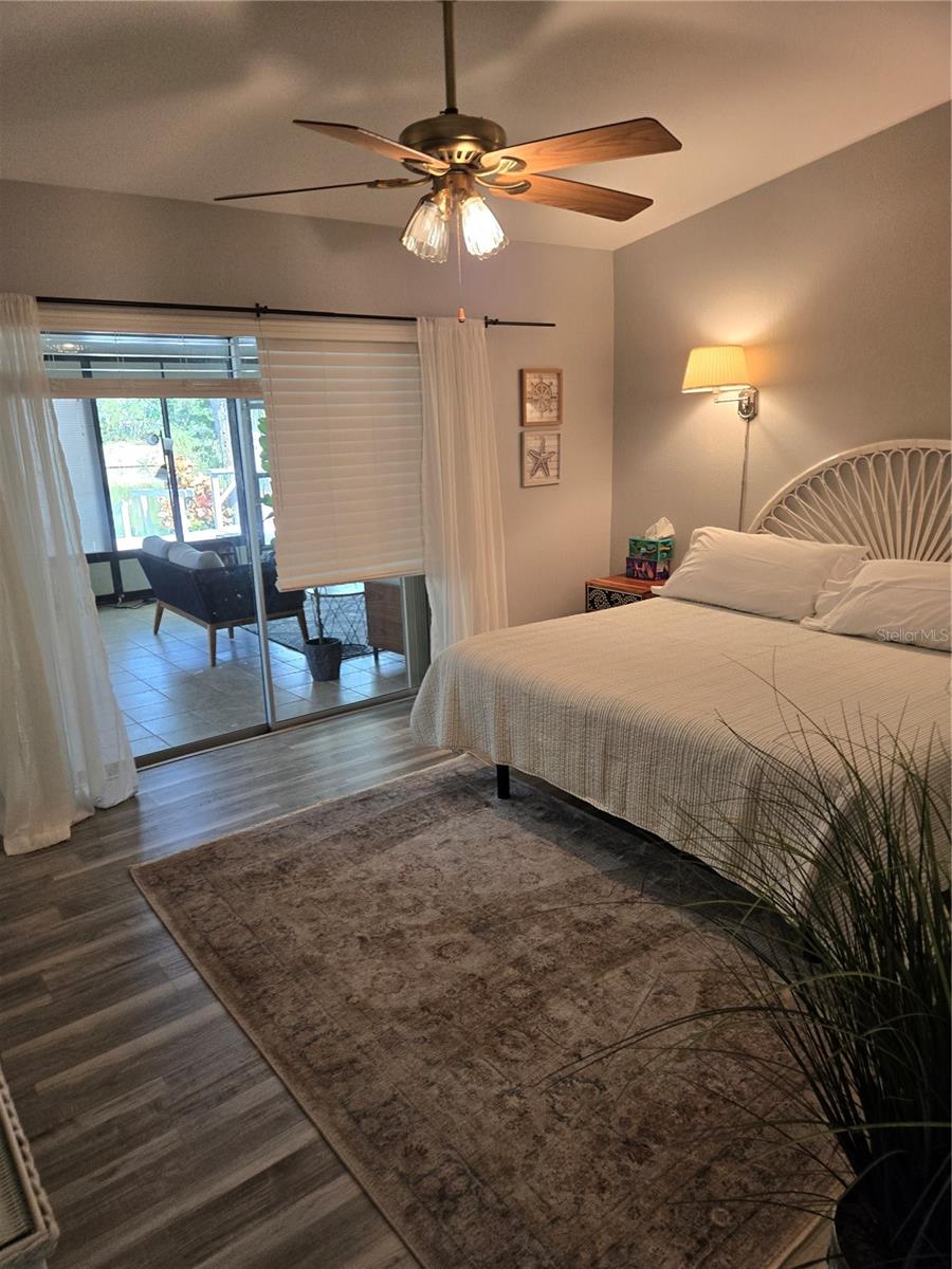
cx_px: 476
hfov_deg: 58.9
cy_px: 634
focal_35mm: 23
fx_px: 843
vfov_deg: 73.9
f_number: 1.8
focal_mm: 5.4
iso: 160
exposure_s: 1/120
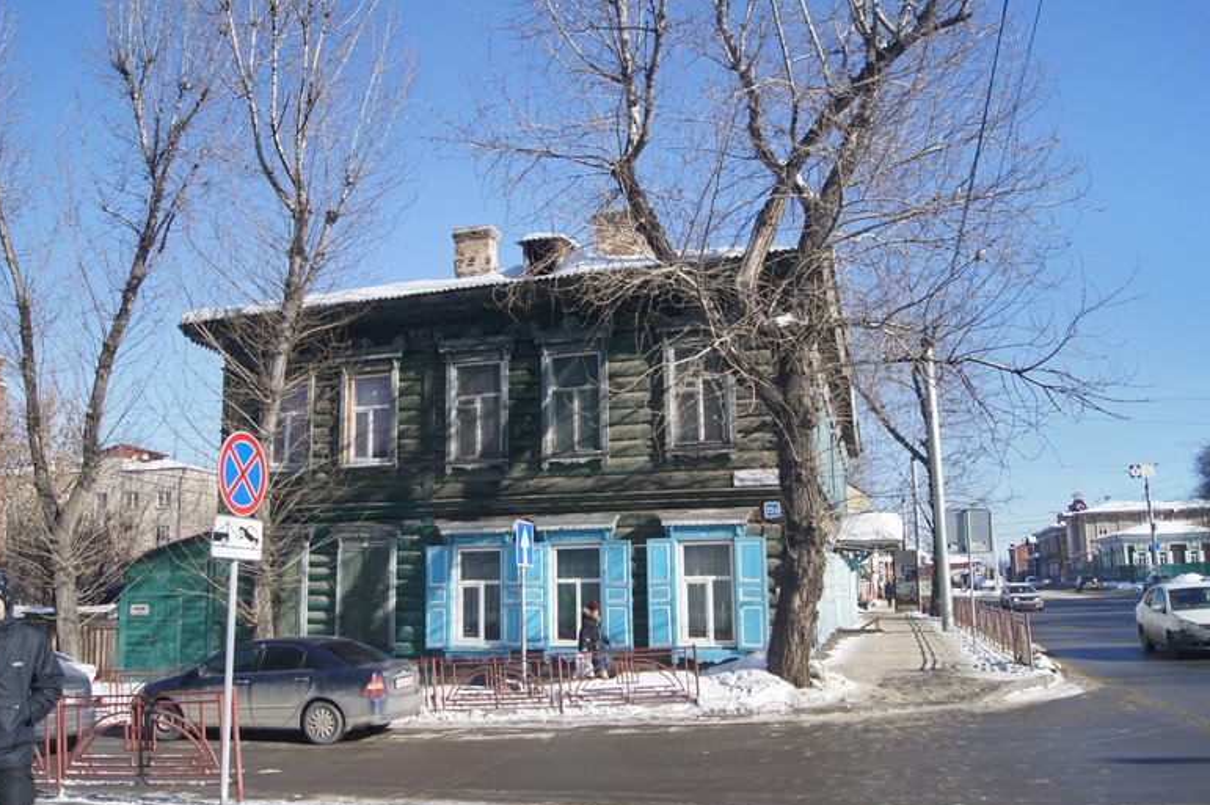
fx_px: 940
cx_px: 584
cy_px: 416
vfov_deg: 46.3
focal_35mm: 28
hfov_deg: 65.5
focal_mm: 18
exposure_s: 1/250
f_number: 10
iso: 200
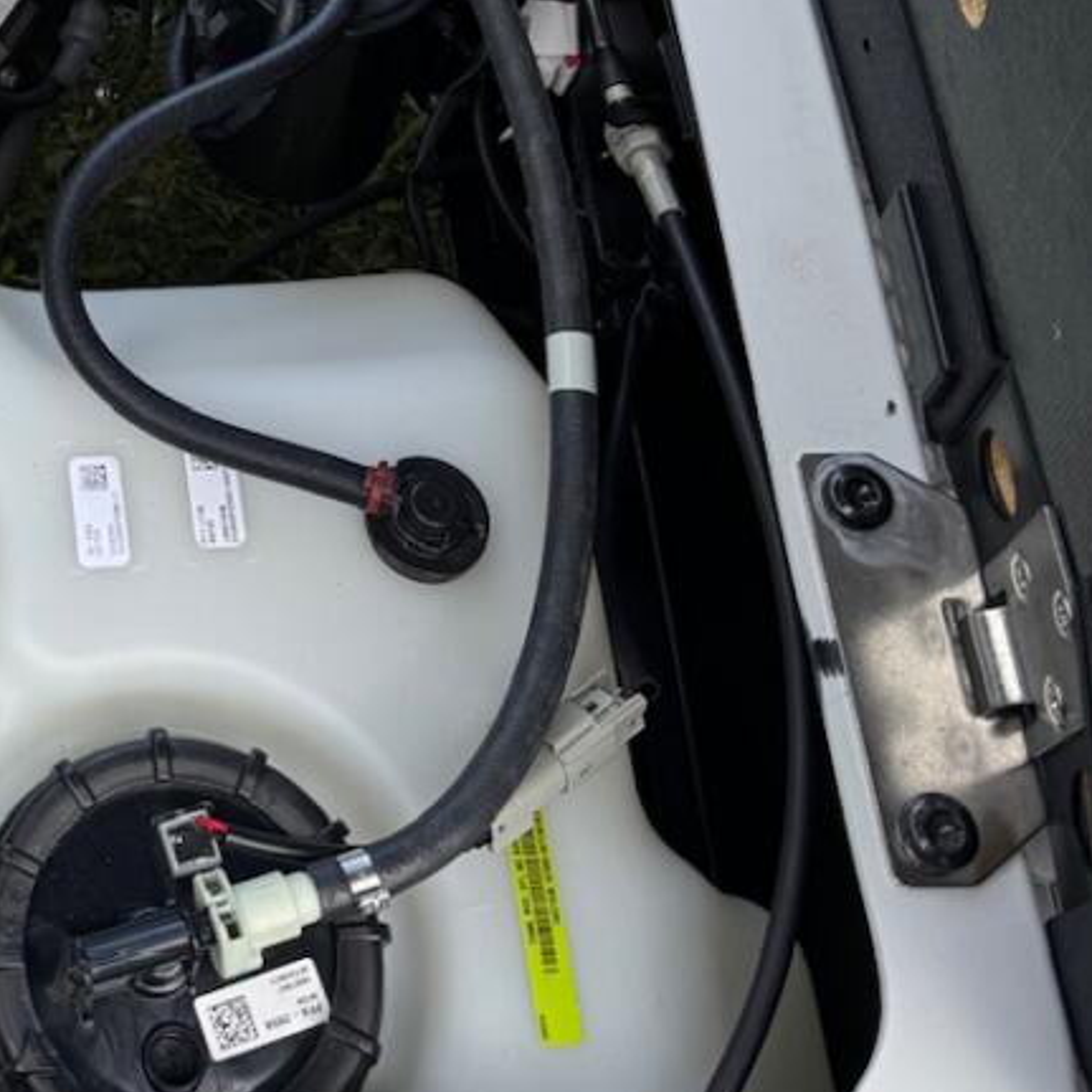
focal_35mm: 59
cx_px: -43
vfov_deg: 26.8
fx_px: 2106
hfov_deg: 27.2
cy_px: -106
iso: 80
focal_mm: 6.76
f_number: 1.78
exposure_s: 1/832
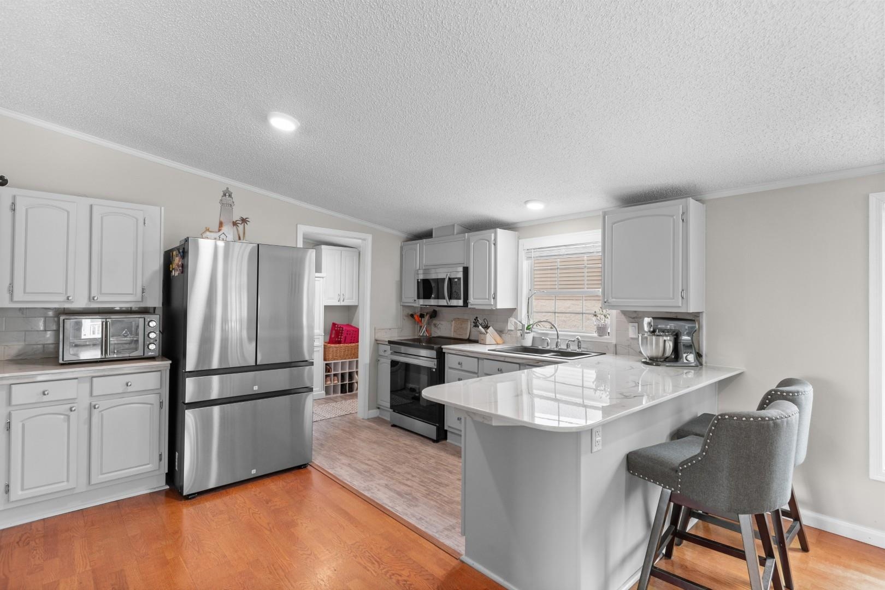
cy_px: 295
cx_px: 442
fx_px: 418
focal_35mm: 17
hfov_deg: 93.3
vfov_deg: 70.4
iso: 100
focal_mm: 11.5
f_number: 4.8
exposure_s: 1/4
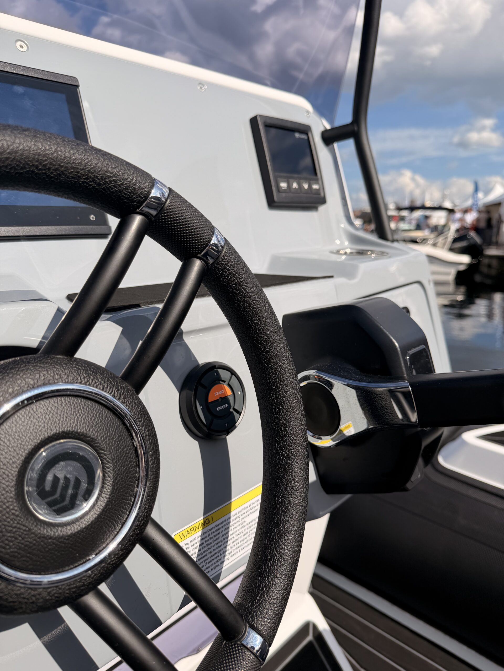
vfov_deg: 71.6
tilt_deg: -13.3
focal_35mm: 24
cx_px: 252
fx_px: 466
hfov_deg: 56.8
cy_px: 336
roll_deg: -0.3
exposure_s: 1/7353
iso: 80
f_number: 1.78
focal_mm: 6.76
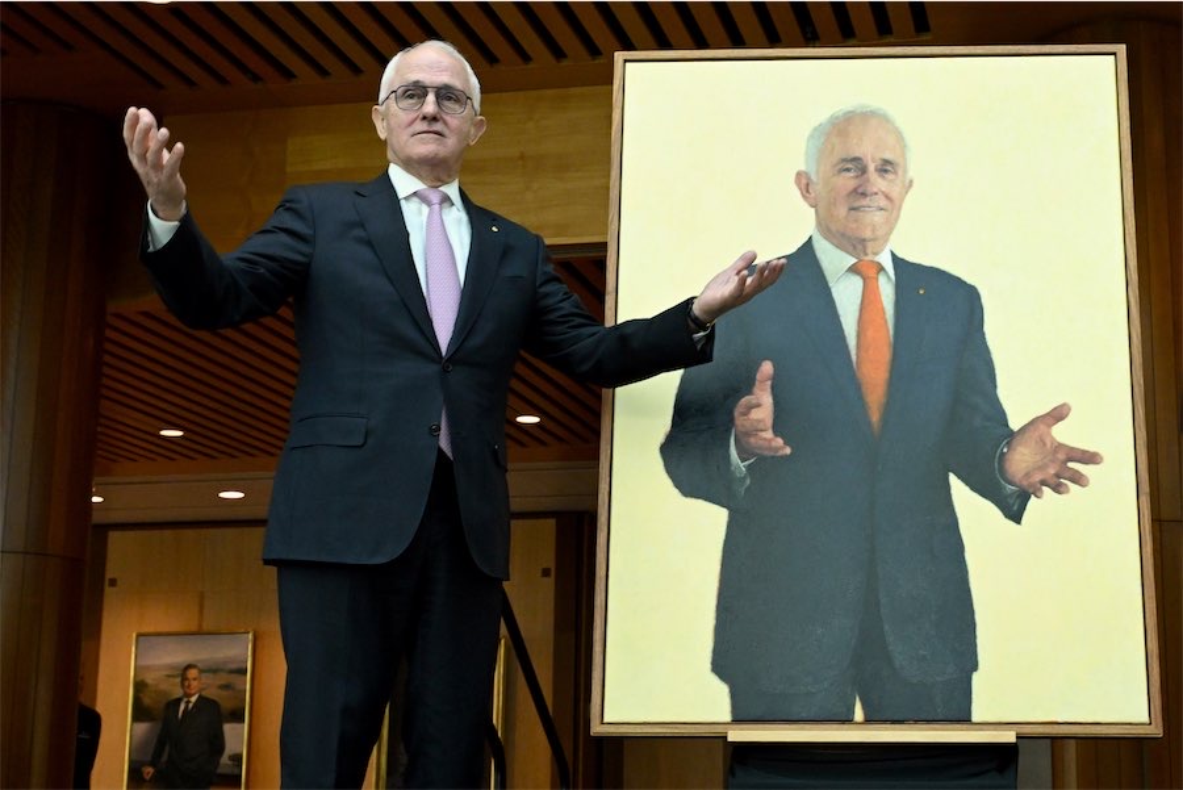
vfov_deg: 38.4
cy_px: 395
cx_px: 592
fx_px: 1134
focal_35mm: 34
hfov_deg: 55.1
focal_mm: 34.5
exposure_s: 1/250
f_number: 7.1
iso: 4000
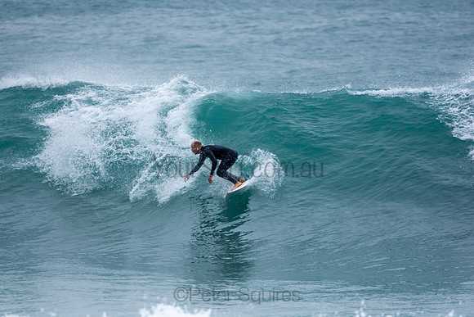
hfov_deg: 2.7
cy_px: 158
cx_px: 237
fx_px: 9877
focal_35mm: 750
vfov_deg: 1.8
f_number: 5.6
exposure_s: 1/1000
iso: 280
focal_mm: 500
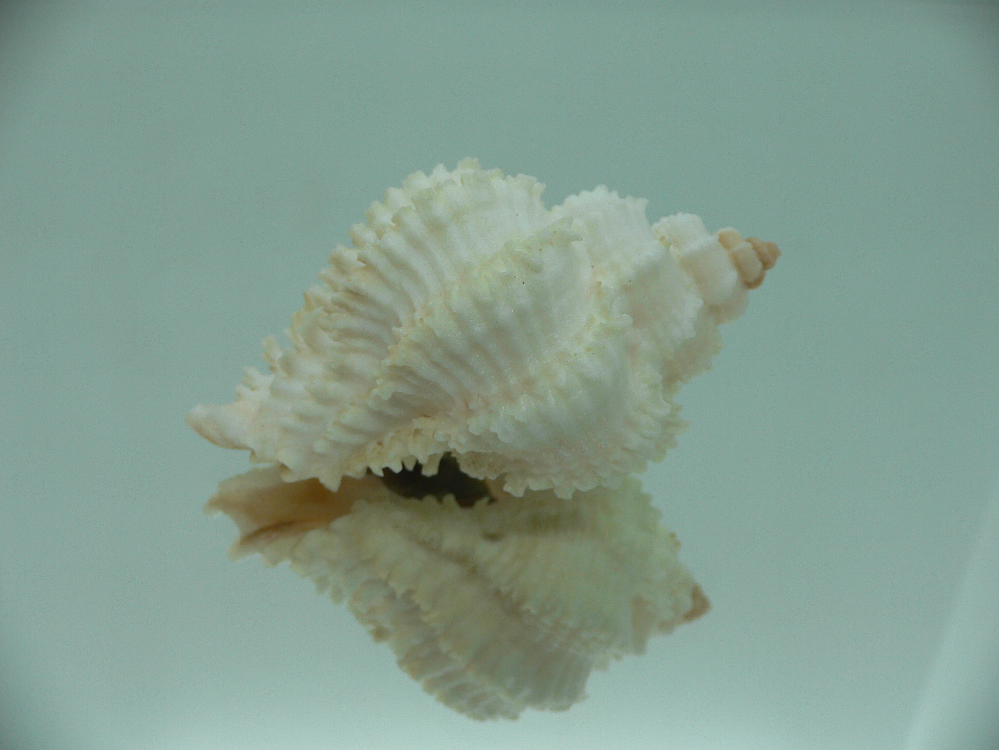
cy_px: 375
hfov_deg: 52.6
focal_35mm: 35
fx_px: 1010
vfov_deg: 40.7
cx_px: 500
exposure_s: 1/80
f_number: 2.8
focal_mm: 4.6
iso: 80
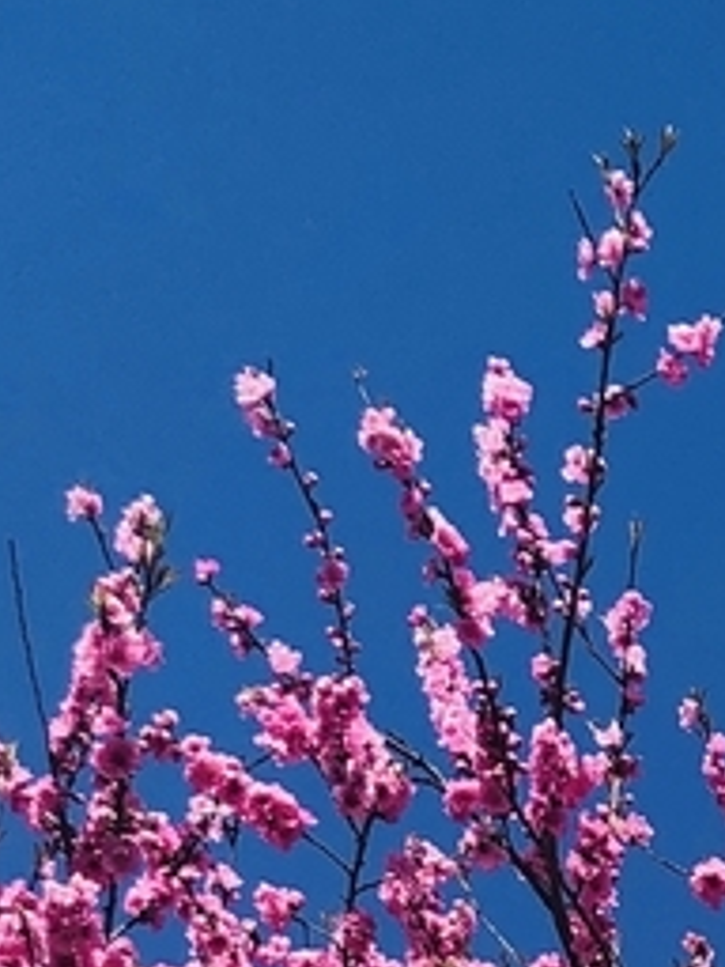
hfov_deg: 10.8
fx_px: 3658
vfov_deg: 12.6
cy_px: 2130
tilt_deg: +22.0
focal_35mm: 131
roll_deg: -0.6
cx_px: 1137
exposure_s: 1/1548
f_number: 1.8
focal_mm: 4
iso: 20
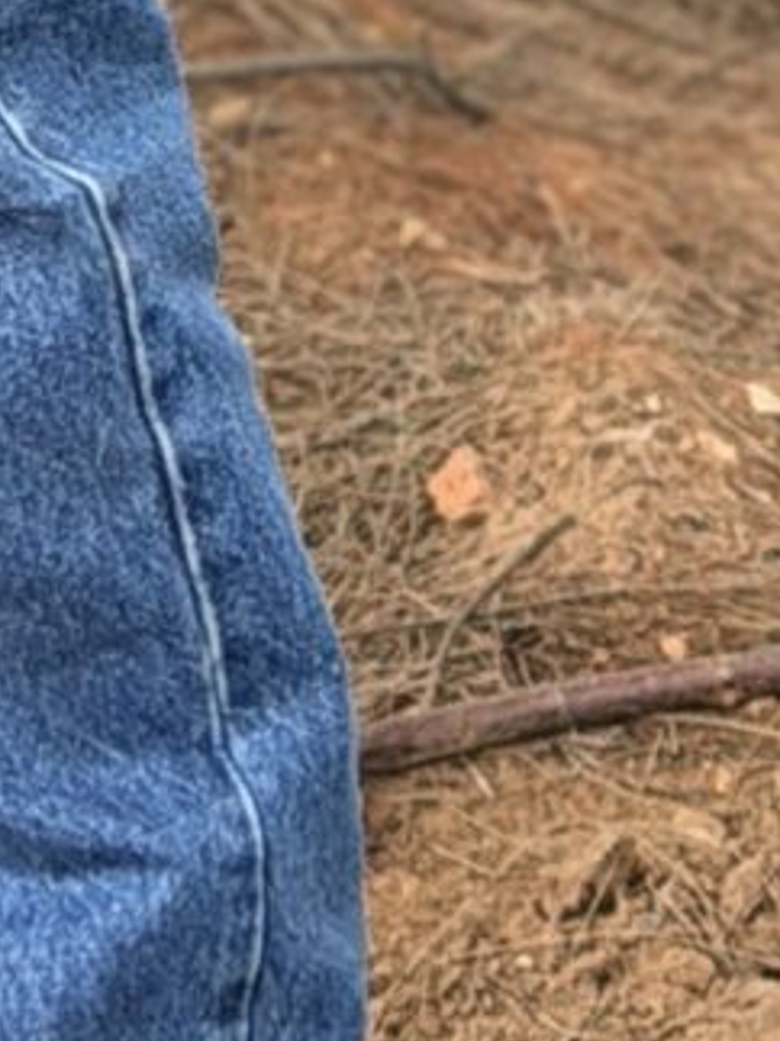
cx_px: -271
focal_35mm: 381
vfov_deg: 4.9
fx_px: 11454
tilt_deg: -8.5
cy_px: -2079
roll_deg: +0.7
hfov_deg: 3.9
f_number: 1.78
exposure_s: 1/2273
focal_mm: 6.76
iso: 100
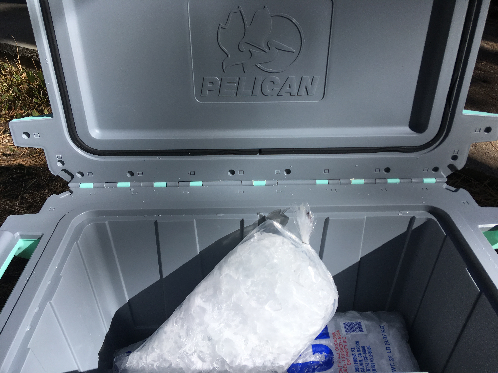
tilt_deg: -29.0
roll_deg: -1.2
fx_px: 417
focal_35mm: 29
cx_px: 249
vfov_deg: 48.2
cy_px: 186
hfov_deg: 61.7
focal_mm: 4.15
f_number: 2.2
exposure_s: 1/1789
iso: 25
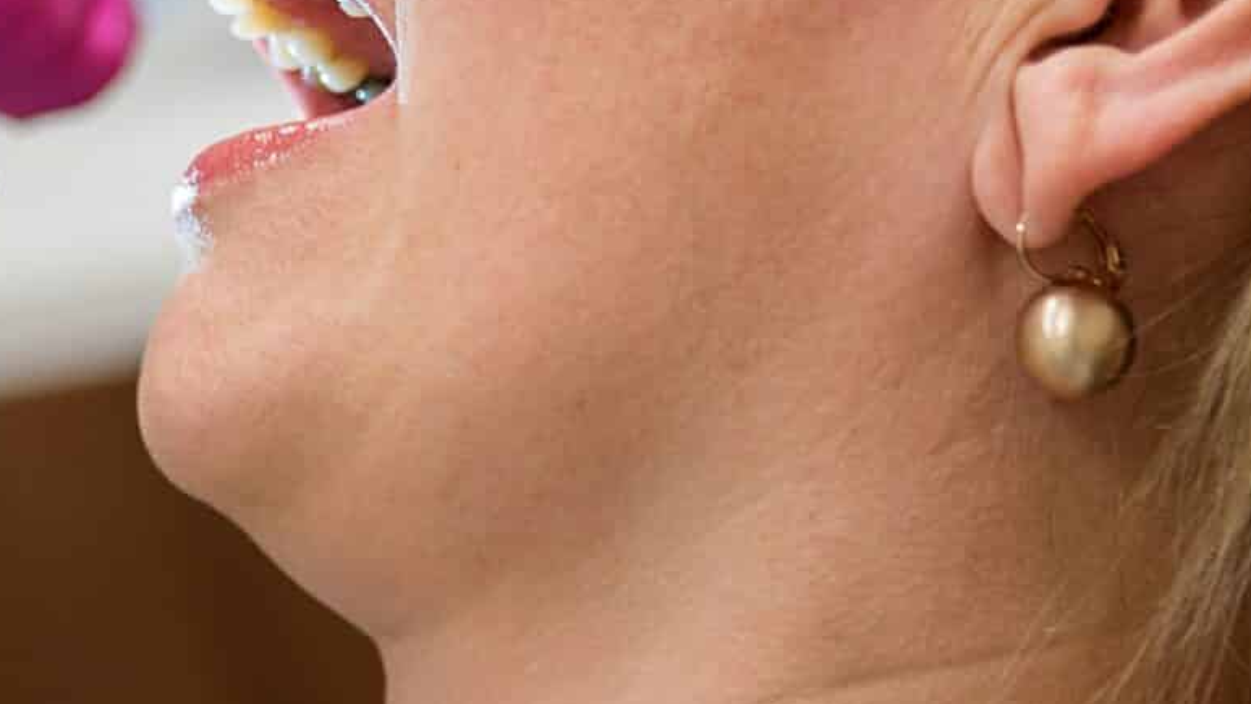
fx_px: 8062
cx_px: -227
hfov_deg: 8.8
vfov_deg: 5.0
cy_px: 51
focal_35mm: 243
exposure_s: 1/125
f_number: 2.8
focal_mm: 70
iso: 250
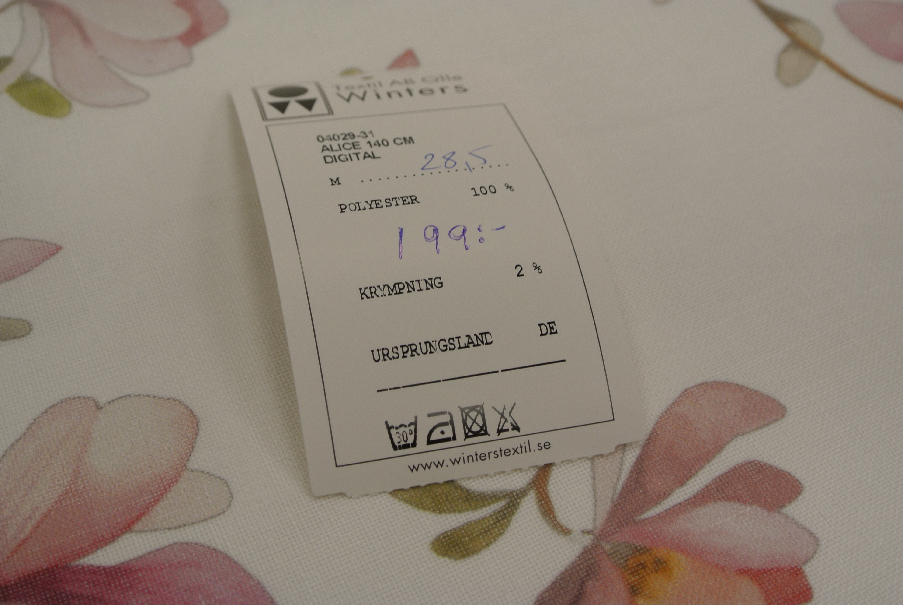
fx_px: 1356
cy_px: 302
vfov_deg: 25.1
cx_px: 452
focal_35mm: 54
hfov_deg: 36.8
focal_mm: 20.3
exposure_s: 1/125
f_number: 5
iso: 220
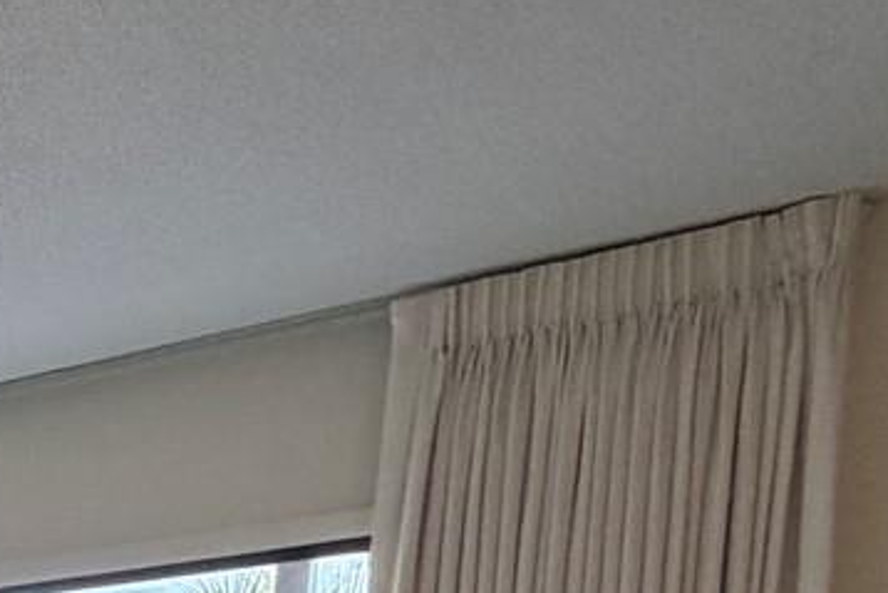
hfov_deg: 19.1
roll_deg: +0.1
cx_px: -871
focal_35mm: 65
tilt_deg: -4.5
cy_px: 1040
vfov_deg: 17.4
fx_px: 1604
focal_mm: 2.22
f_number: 2.2
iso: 200
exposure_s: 1/120
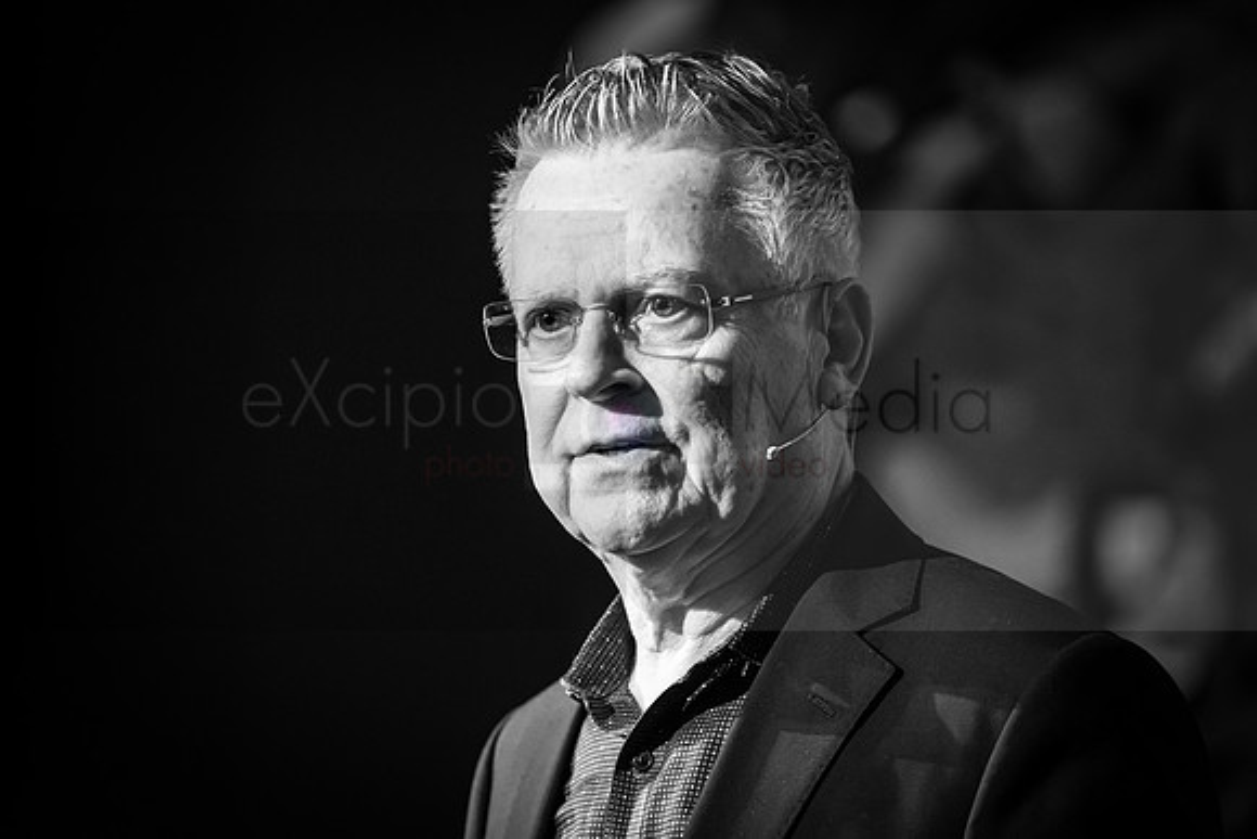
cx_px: 628
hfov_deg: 5.2
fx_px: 13969
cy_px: 420
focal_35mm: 400
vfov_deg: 3.4
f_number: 5.6
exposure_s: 1/125
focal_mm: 400
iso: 6400
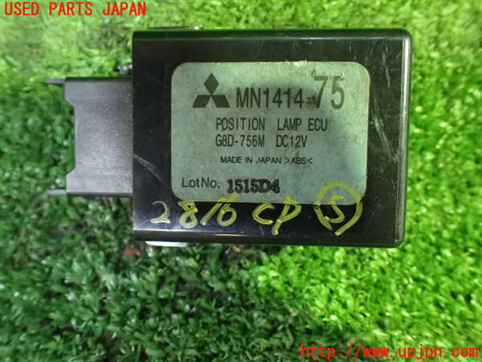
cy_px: 181
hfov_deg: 60.0
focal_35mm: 30
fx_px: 418
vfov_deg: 46.8
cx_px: 241
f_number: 2.3
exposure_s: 1/30
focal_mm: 5.4
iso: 1600
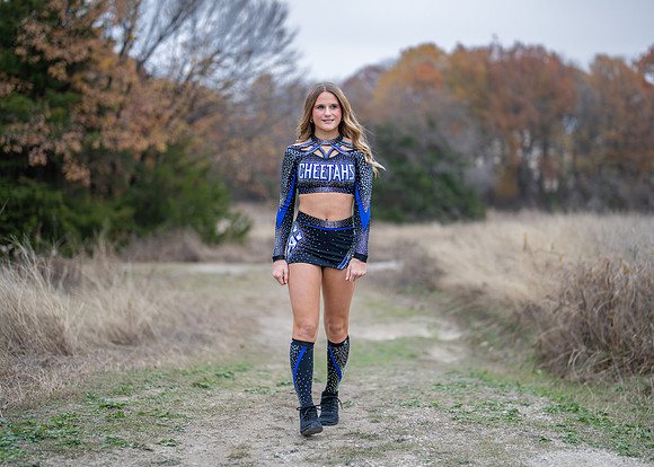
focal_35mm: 62
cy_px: 216
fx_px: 1150
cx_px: 341
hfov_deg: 31.8
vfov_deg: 22.9
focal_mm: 50
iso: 400
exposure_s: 1/1000
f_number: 1.2
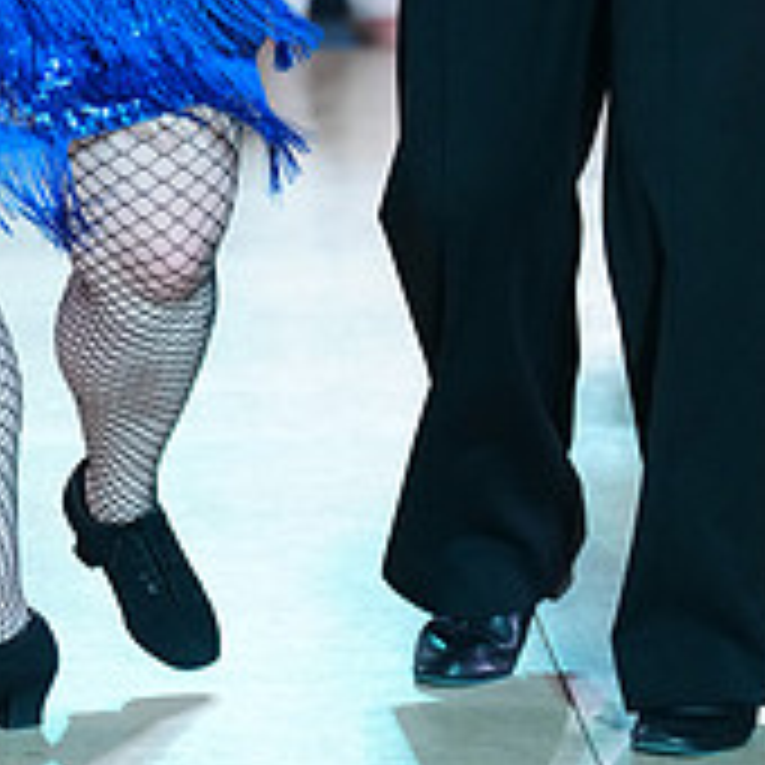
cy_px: -284
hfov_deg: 5.9
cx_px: 331
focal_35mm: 296
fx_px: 7401
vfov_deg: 5.9
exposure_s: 1/640
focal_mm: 102
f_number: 2.8
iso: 2000
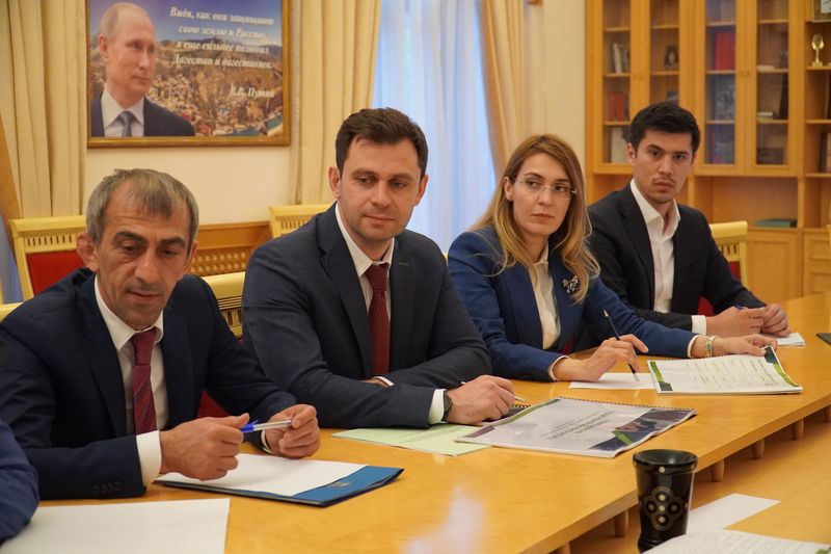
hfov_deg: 38.9
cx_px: 416
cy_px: 277
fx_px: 1177
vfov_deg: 26.5
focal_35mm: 51
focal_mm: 34
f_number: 4
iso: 3200
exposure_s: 1/160
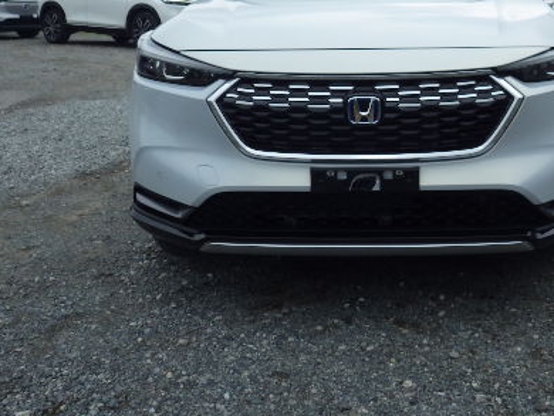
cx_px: 361
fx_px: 657
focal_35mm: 41
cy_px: 80
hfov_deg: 45.2
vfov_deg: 34.1
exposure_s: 1/1000
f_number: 2.8
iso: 125
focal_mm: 4.5
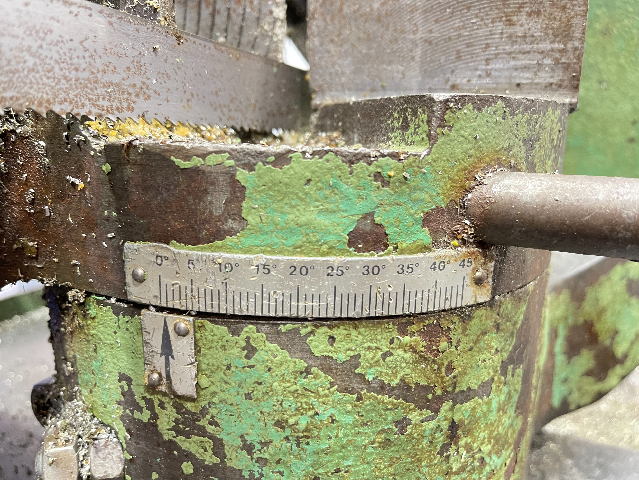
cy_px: 240
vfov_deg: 53.1
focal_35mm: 26
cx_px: 320
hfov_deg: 67.3
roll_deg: -1.0
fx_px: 480
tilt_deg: -14.6
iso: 400
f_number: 1.6
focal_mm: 5.1
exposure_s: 1/50
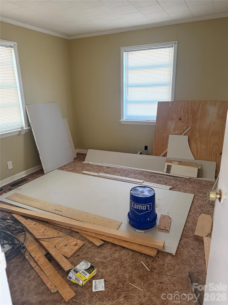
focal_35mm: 24
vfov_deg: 71.6
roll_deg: +1.5
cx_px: 114
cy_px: 152
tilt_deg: -12.1
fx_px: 211
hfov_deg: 56.8
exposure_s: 1/60
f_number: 1.78
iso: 800
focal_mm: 6.76
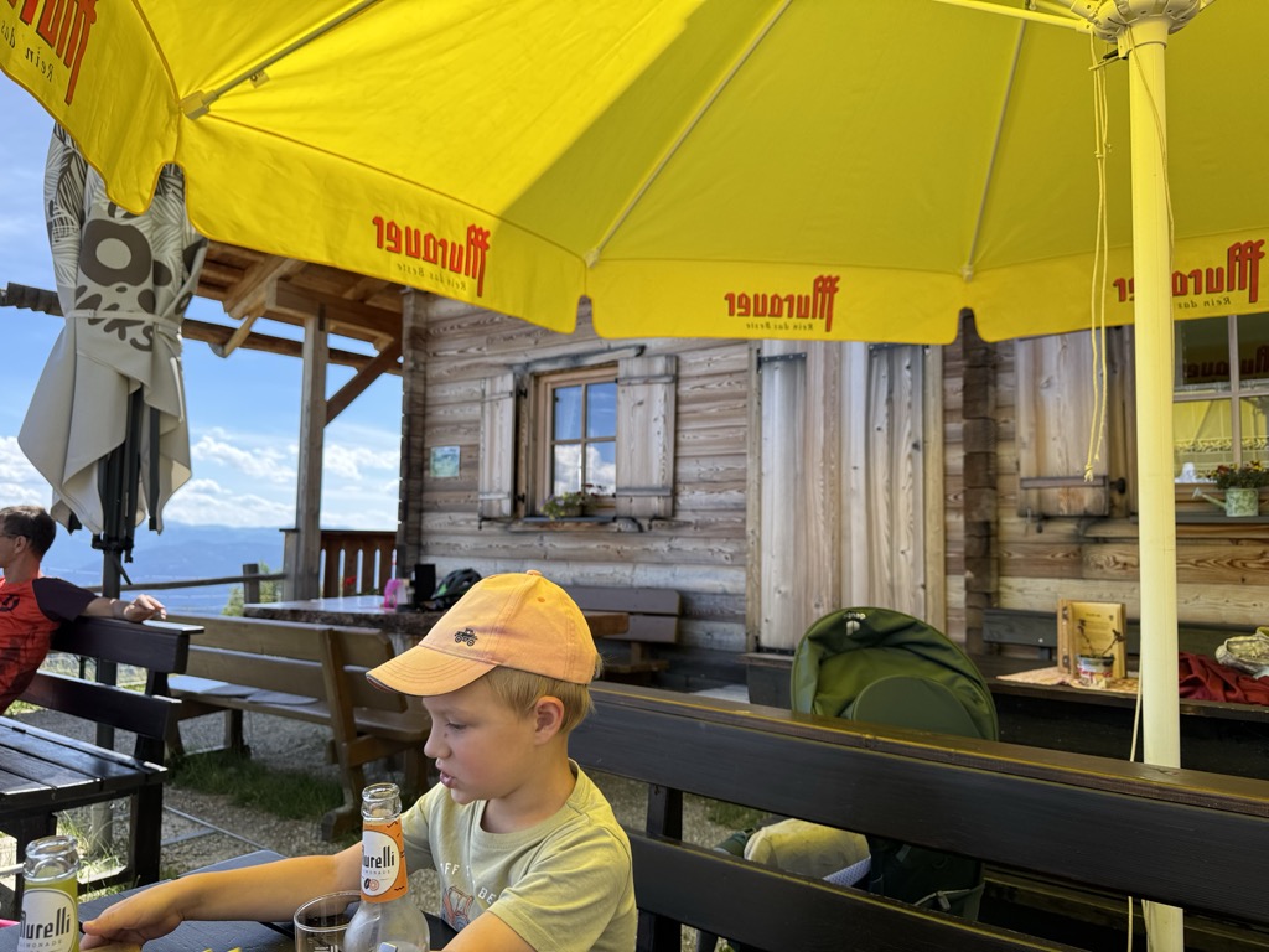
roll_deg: -0.3
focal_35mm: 24
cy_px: 476
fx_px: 880
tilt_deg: +3.4
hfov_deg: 71.6
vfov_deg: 56.8
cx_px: 634
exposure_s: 1/1311
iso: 80
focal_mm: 6.76
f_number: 1.78
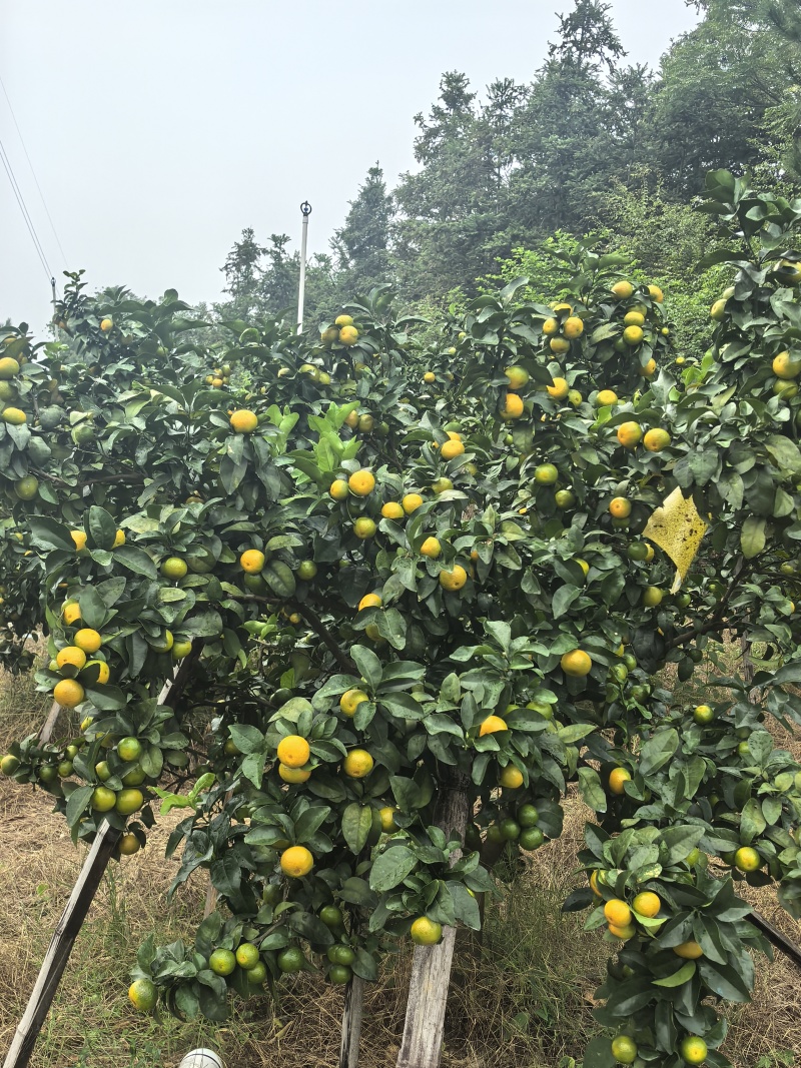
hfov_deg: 34.3
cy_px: 534
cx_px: 400
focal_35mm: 42
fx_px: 1296
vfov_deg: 44.8
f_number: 2
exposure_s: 1/6757
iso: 200
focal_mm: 6.98
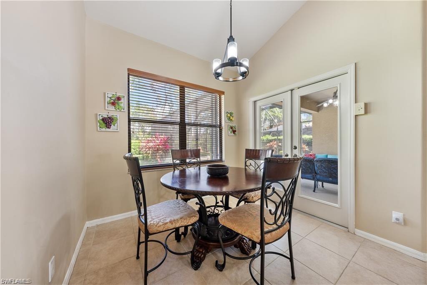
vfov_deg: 90.0
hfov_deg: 112.6
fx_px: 142
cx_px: 214
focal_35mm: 12
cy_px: 142
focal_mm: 12
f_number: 9
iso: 200
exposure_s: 1/1.67
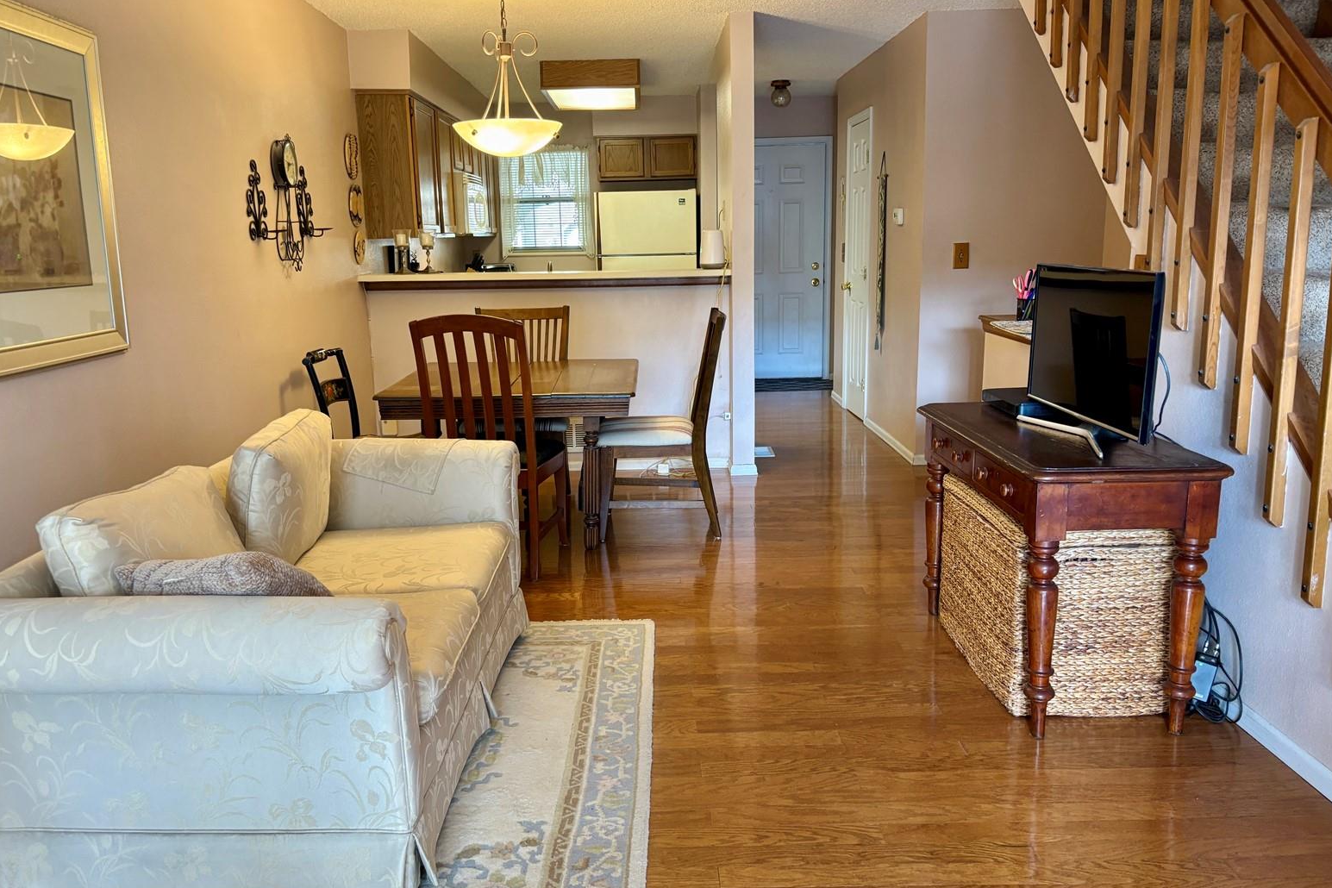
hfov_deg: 65.5
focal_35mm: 28
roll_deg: +1.1
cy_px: 433
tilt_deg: -10.7
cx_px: 647
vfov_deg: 46.4
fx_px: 1036
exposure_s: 1/60
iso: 160
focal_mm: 5.96
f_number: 1.6
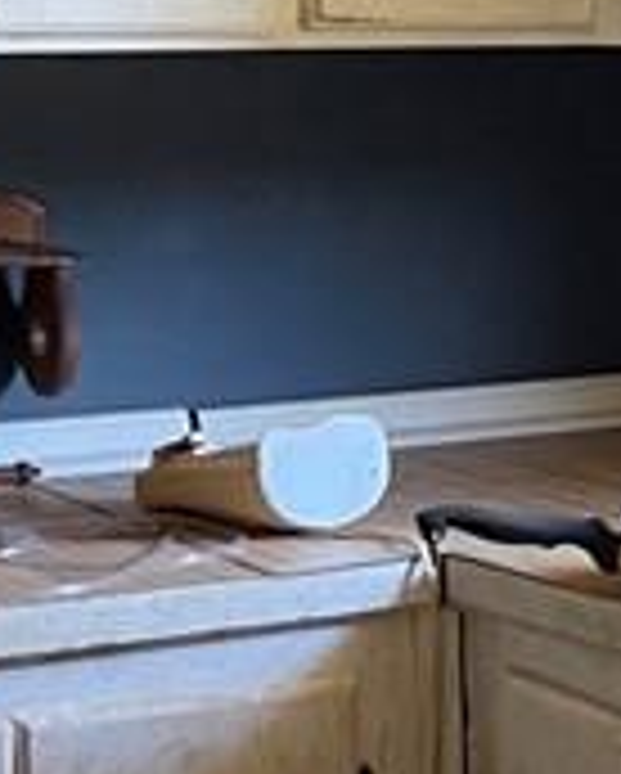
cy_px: 288
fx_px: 3463
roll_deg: -1.7
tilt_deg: -6.1
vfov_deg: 12.7
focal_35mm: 151
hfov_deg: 8.2
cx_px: 2025
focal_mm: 4.2
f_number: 1.6
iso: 200
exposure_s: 1/60
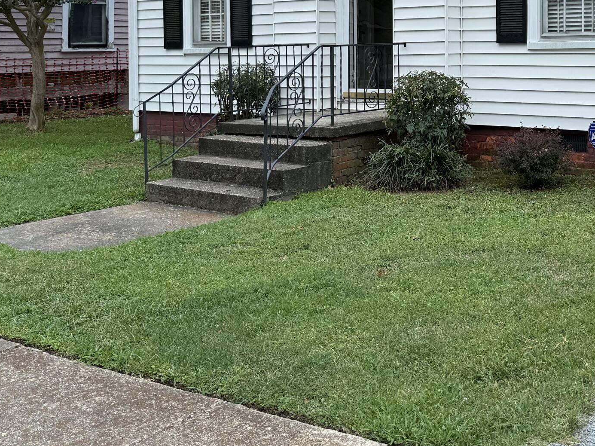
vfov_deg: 26.9
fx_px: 894
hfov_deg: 35.3
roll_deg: -0.9
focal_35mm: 52
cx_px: 501
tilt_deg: +0.9
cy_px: 28
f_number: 1.78
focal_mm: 6.76
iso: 80
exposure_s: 1/2703
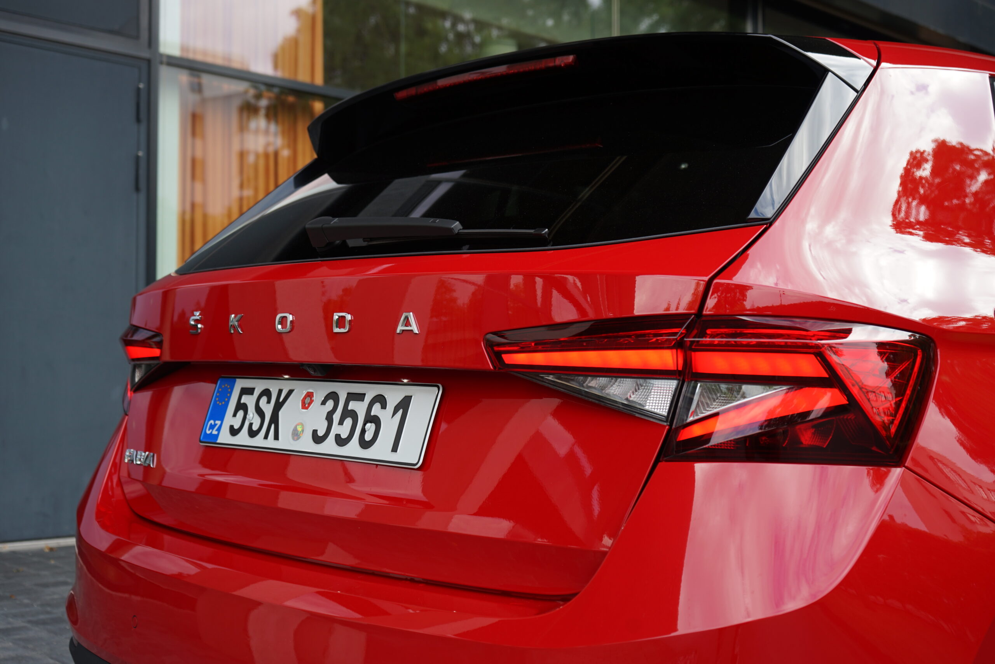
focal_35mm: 45
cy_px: 332
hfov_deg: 43.6
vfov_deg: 29.9
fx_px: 1244
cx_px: 498
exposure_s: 1/80
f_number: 5.6
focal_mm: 45
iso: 100
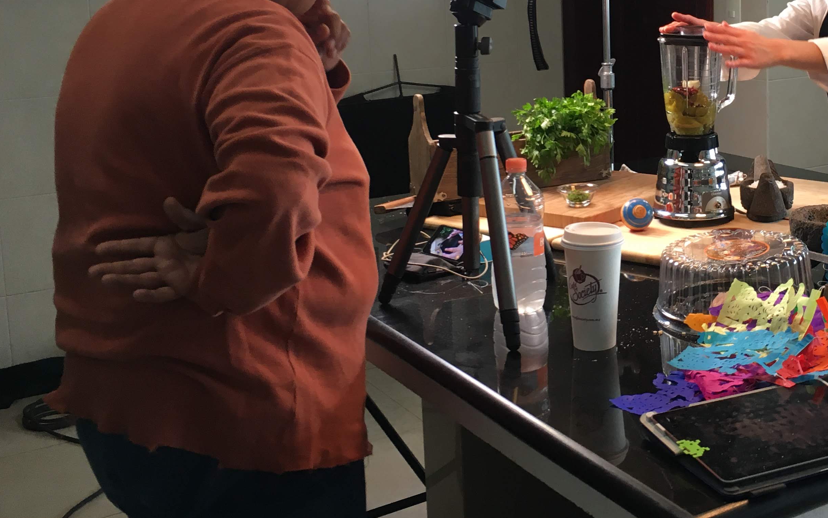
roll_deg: +0.5
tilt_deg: -8.8
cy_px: 121
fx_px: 1151
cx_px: 642
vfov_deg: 25.0
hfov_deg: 38.3
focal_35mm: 51
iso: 50
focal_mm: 4.15
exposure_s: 1/30
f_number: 2.2
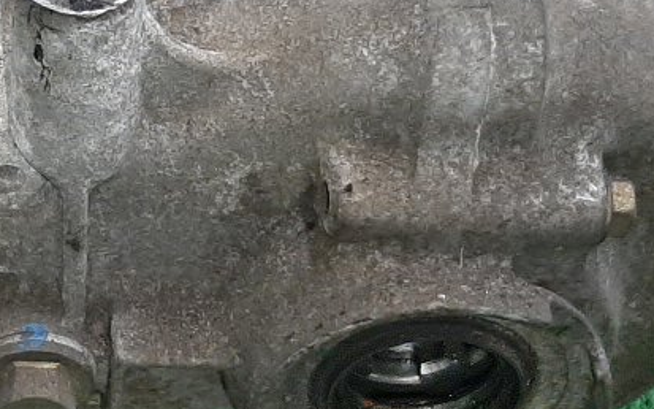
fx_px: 1711
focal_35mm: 96
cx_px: 35
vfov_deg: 13.6
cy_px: 262
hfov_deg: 21.1
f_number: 1.7
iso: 225
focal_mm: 3.93
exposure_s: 1/50
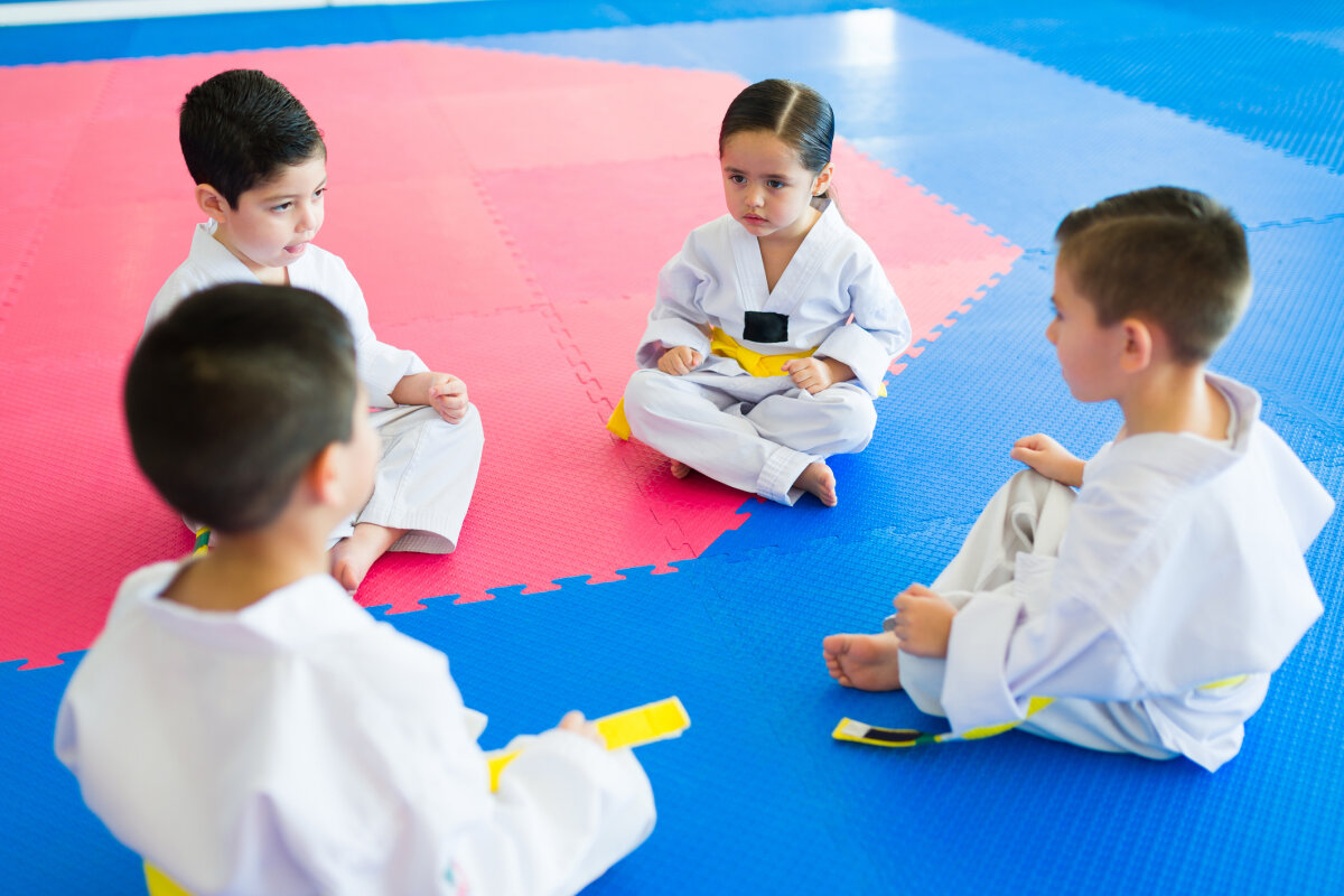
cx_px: 672
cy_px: 448
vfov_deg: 37.9
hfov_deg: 54.4
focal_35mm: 35
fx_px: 1307
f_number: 1.8
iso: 125
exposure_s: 1/160
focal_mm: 35
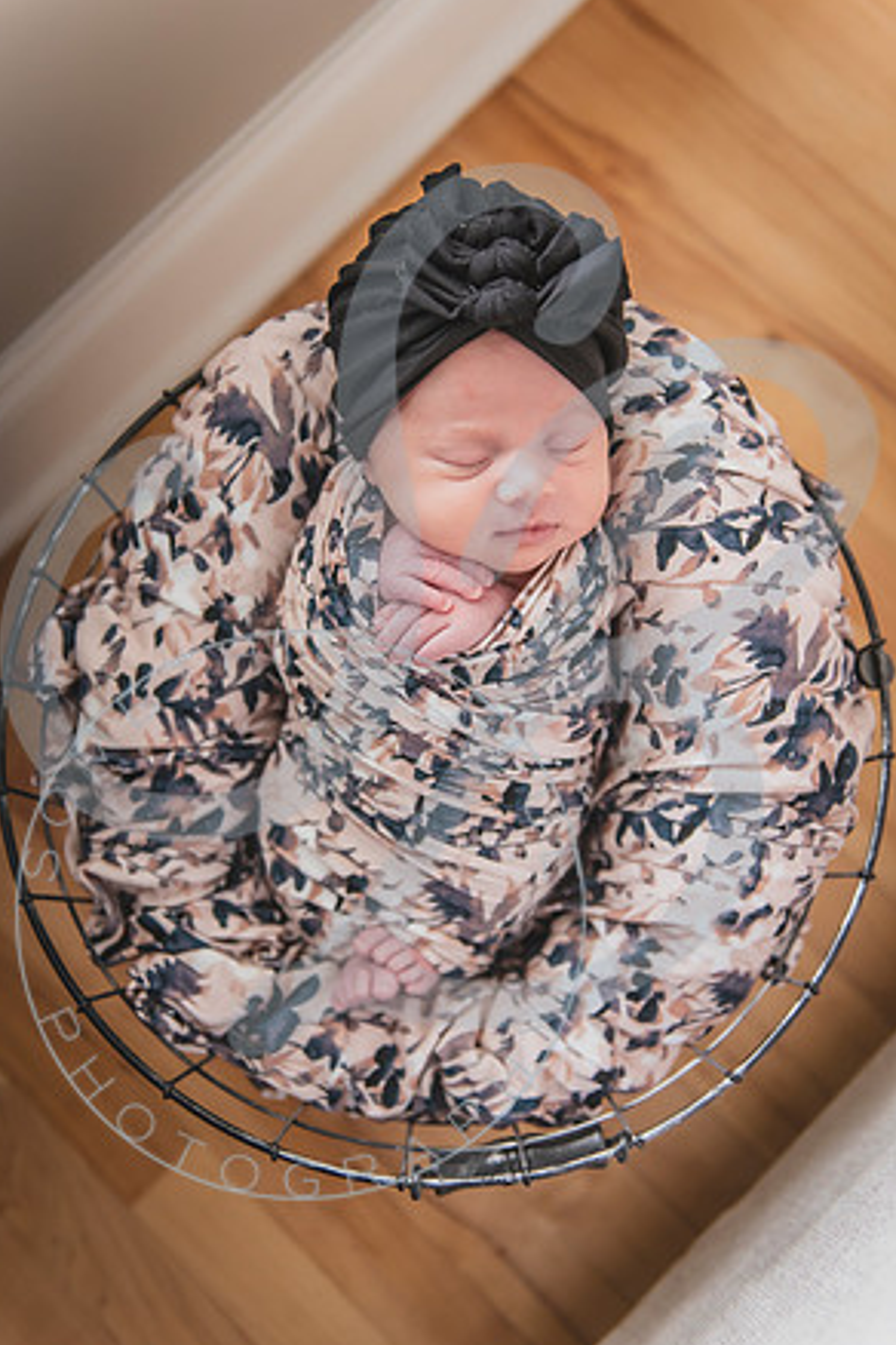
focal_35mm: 39
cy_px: 682
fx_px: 1456
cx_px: 439
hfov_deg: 34.2
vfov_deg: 49.6
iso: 1000
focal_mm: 38
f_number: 2.8
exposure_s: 1/250
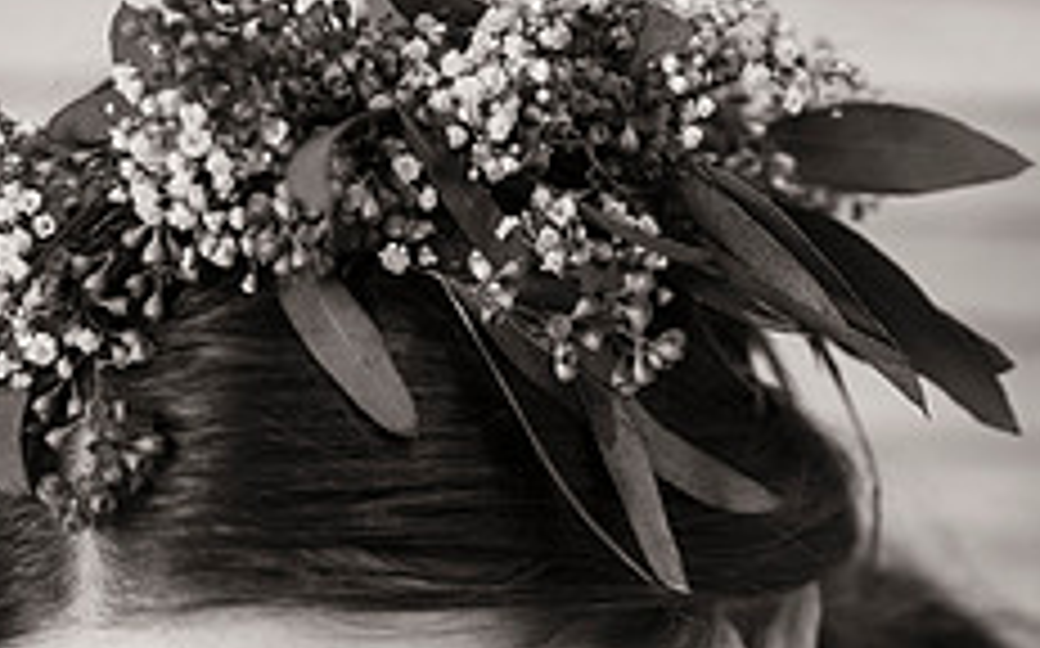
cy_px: 914
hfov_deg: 12.4
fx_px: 4787
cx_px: 540
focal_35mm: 169
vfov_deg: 7.6
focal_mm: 85
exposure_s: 1/640
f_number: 2.5
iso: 1600
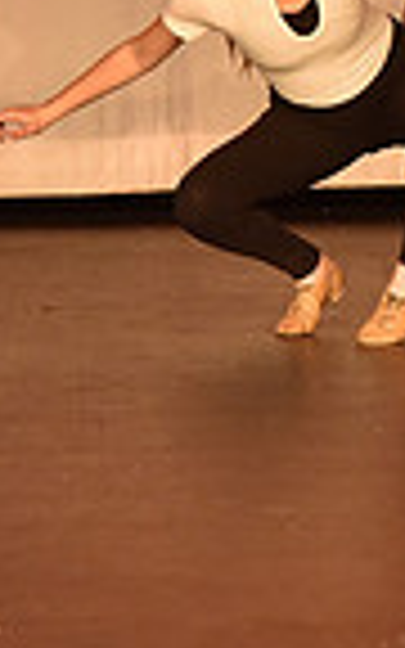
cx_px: 1188
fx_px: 10843
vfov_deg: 3.4
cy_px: 7
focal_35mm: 614
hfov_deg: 2.1
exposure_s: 1/250
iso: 2000
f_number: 4.5
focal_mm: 150
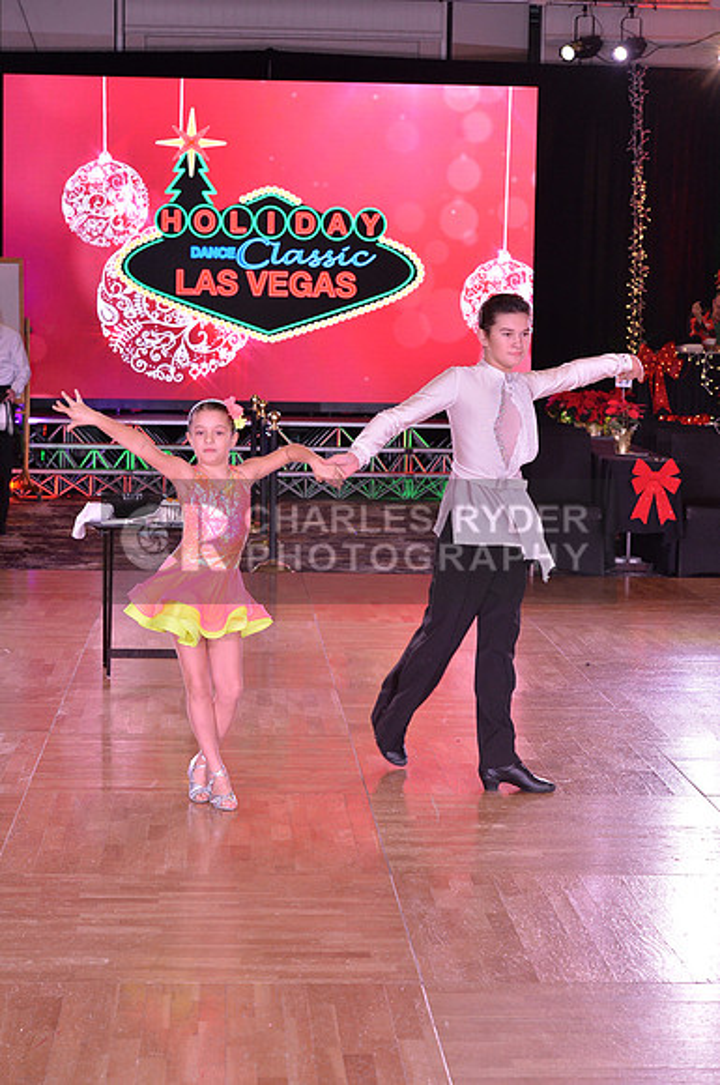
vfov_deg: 23.9
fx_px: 2557
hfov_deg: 16.0
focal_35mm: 85
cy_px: 542
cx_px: 360
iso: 2000
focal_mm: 85
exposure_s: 1/250
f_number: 6.3
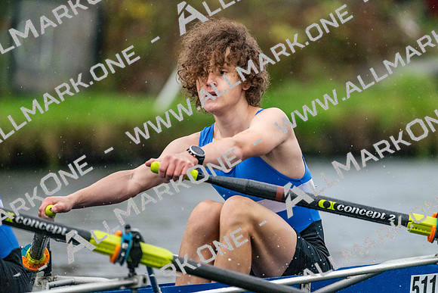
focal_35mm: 400
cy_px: 146
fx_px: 4868
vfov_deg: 3.4
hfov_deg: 5.2
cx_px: 219
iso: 12800
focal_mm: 400
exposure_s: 1/2000
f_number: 4.5
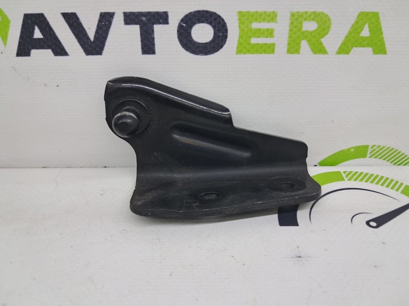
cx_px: 204
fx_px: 319
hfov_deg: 65.4
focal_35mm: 27
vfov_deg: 51.3
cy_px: 153
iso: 50
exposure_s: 1/60
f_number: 1.8
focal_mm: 4
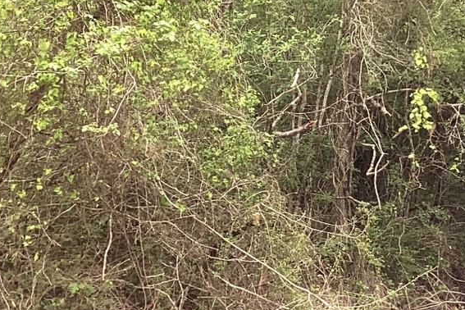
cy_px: 64
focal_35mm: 91
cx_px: 408
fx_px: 1175
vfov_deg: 14.9
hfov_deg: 21.9
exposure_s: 1/60
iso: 50
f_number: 2.4
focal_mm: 3.3
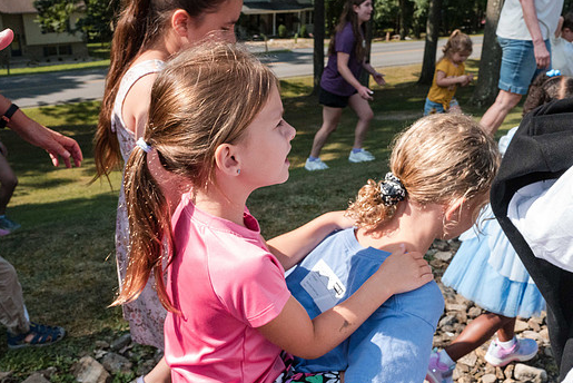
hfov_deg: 46.4
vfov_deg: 31.9
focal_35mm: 42
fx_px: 669
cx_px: 293
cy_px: 211
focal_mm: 35
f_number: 16
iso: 6400
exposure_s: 1/2500
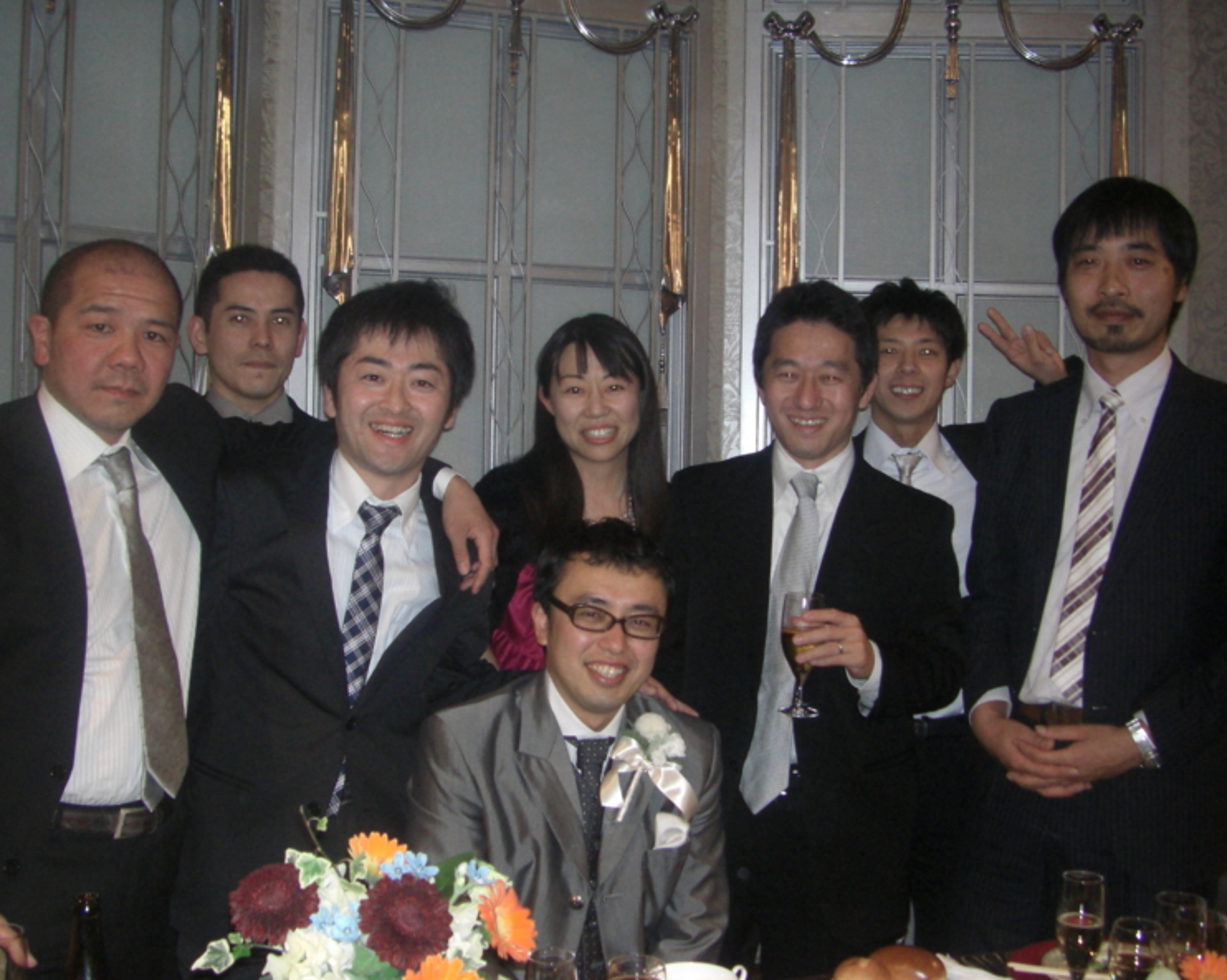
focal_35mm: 40
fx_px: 1452
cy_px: 488
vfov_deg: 37.3
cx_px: 571
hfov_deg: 45.8
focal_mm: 6.3
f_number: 3.4
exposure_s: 1/60
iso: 200
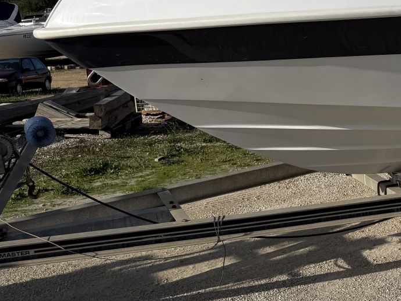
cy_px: 83
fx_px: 776
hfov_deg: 25.3
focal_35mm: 67
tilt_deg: -7.3
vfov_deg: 21.8
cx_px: 512
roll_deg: +1.4
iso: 80
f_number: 1.78
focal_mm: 6.76
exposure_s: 1/8130
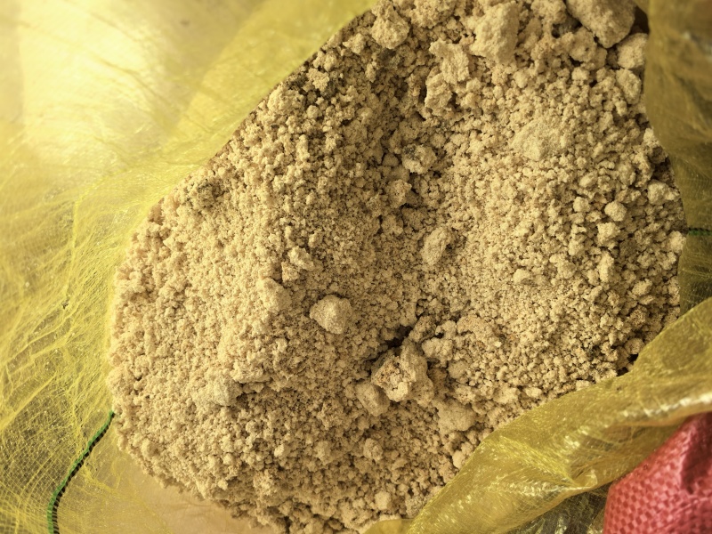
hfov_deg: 65.3
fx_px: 555
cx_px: 356
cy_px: 267
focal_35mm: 27
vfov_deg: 51.4
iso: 400
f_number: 2
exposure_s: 1/1976
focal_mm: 6.98
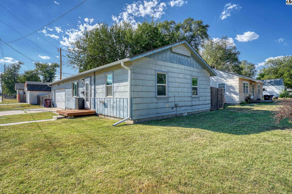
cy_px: 97
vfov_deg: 61.9
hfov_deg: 84.0
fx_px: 162
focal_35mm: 20
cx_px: 146
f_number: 8
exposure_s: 1/200
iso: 100
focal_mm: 20
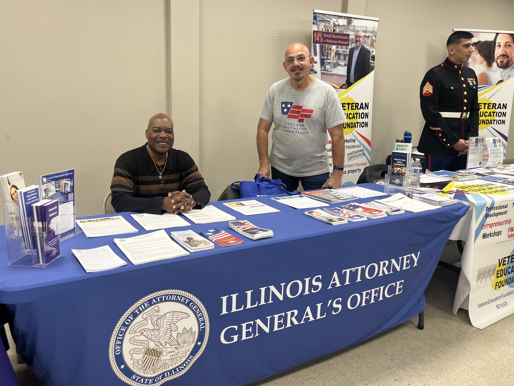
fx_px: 386
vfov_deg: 53.1
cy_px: 193
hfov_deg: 67.3
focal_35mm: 26
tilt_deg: -11.6
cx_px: 257
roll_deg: +0.1
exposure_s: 1/60
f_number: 1.6
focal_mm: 5.1
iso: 80
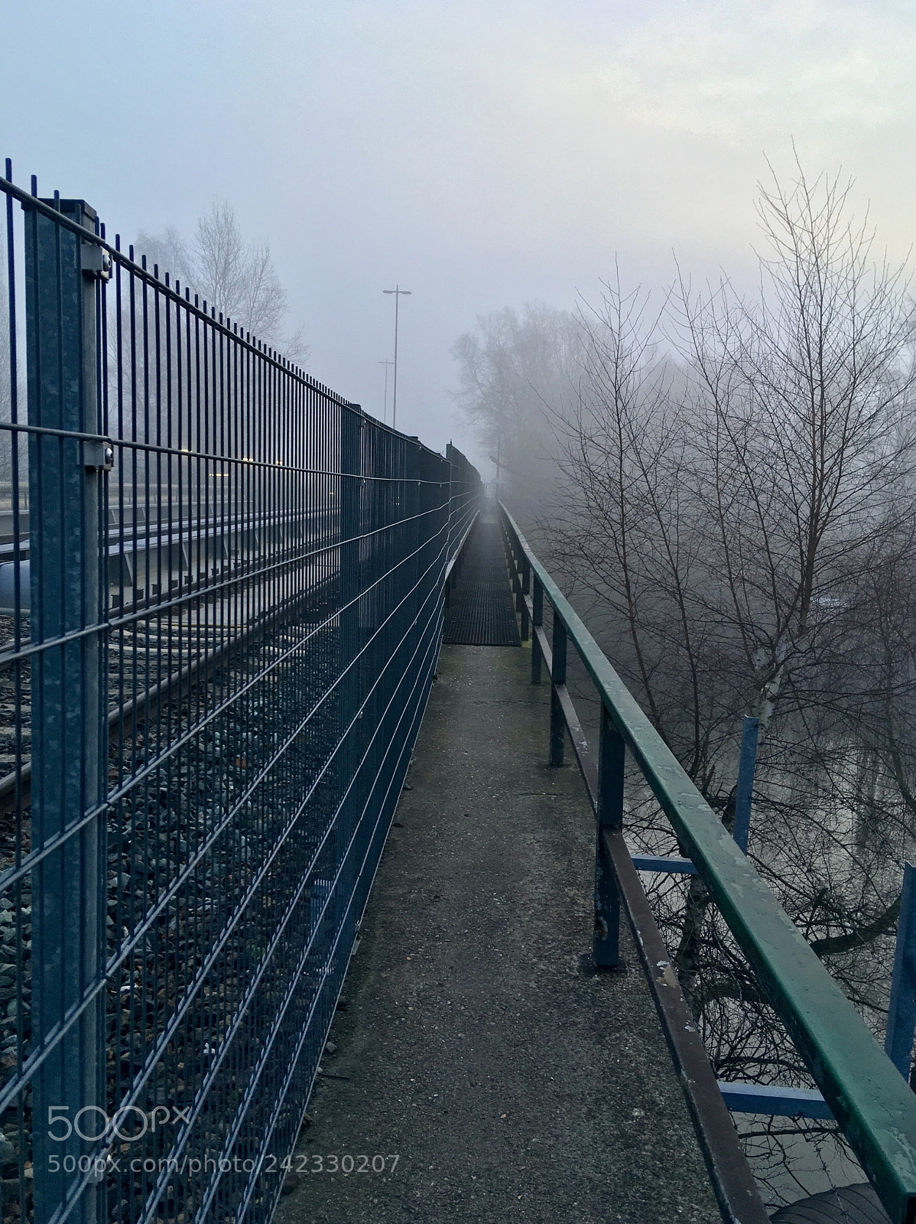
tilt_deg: -6.5
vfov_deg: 61.7
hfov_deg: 48.2
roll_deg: +1.6
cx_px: 458
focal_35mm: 29
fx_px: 1024
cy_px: 612
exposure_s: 1/50
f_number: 2.2
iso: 25
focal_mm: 4.15
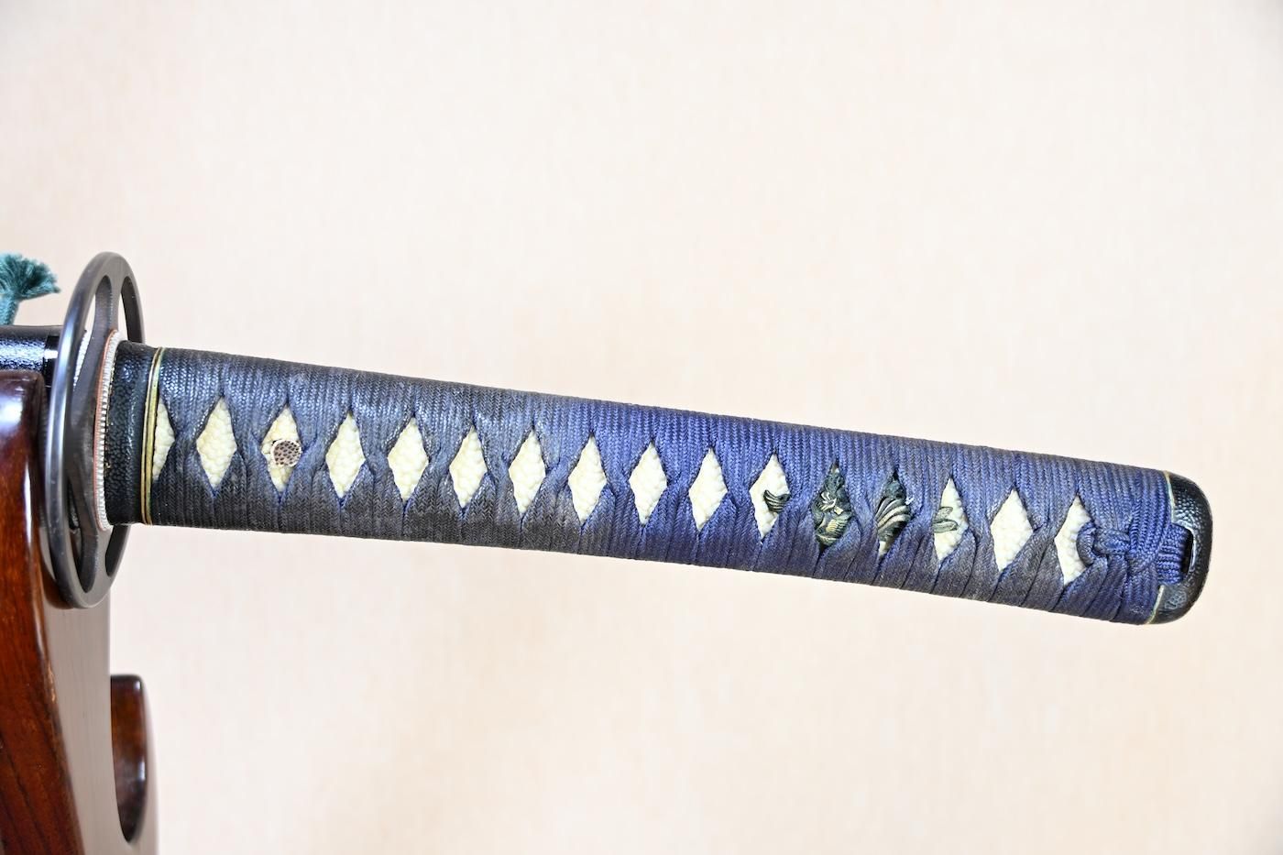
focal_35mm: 47
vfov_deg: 28.5
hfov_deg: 41.7
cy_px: 428
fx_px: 1684
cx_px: 642
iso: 100
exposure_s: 1/2
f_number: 4
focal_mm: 31.5
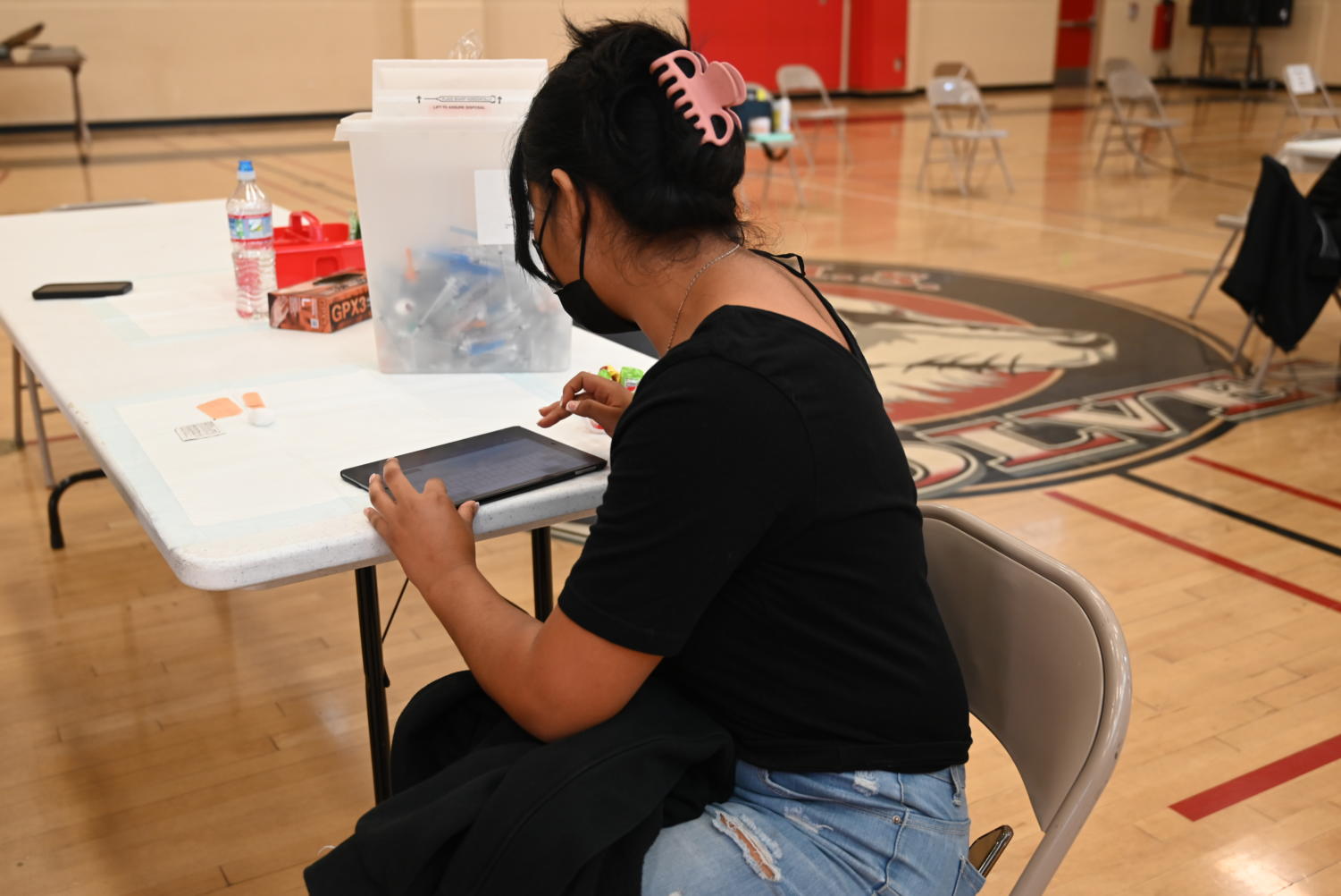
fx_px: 1341
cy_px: 448
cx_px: 670
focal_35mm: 36
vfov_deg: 36.9
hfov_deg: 53.1
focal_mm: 36
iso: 640
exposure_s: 1/80
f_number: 4
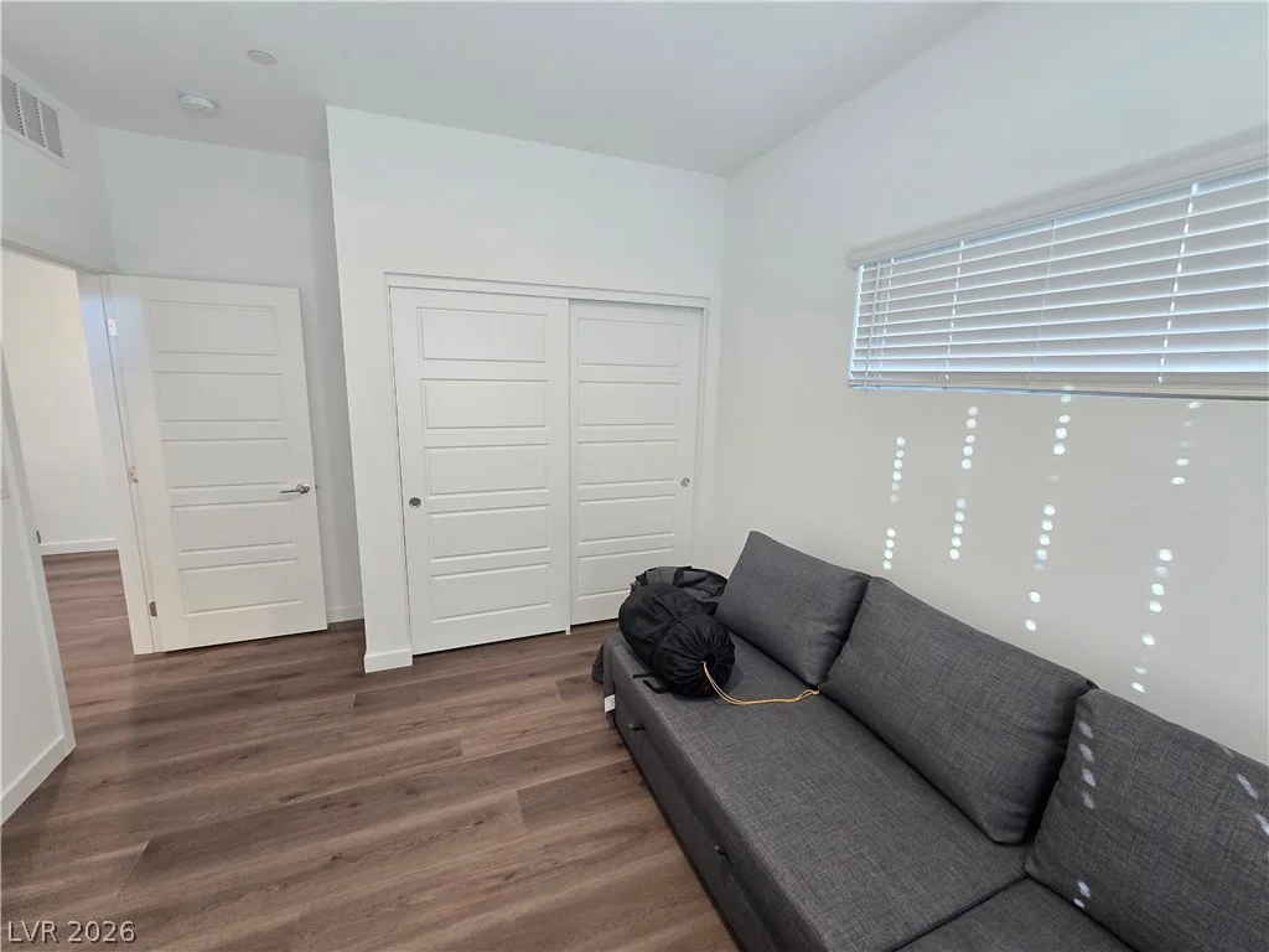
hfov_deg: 106.2
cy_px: 476
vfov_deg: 89.9
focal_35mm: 13
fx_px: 477
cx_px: 634
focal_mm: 2.2
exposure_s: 1/60
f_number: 2.2
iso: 320
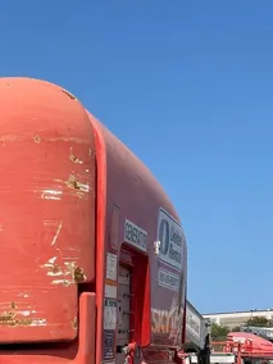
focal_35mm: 67
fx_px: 705
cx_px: -31
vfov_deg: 26.1
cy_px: 429
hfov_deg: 20.8
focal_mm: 4.2
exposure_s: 1/4292
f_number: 1.6
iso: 32
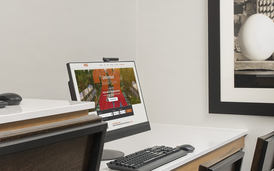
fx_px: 463
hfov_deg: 32.4
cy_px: 116
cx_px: 72
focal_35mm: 62
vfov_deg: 20.9
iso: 400
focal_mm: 24
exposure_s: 1/250
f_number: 11
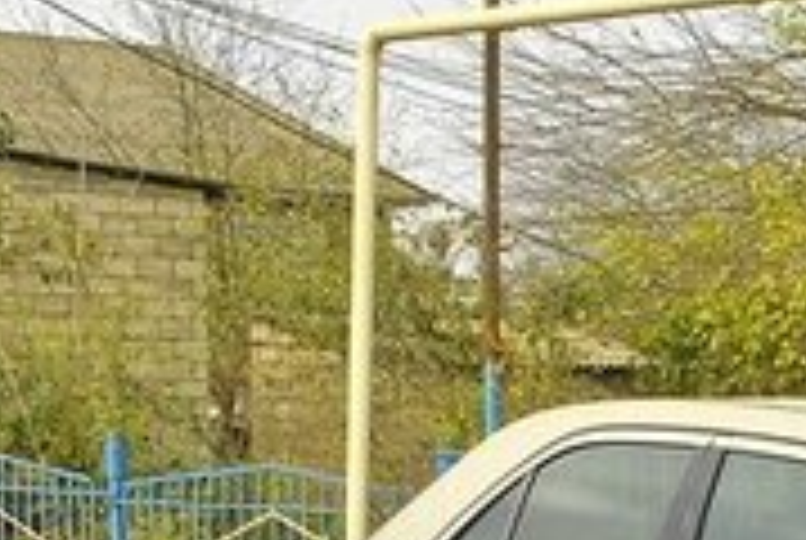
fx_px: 2736
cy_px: 803
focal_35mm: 122
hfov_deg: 15.8
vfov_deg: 10.9
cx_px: 1085
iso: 100
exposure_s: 1/200
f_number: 5.6
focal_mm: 22
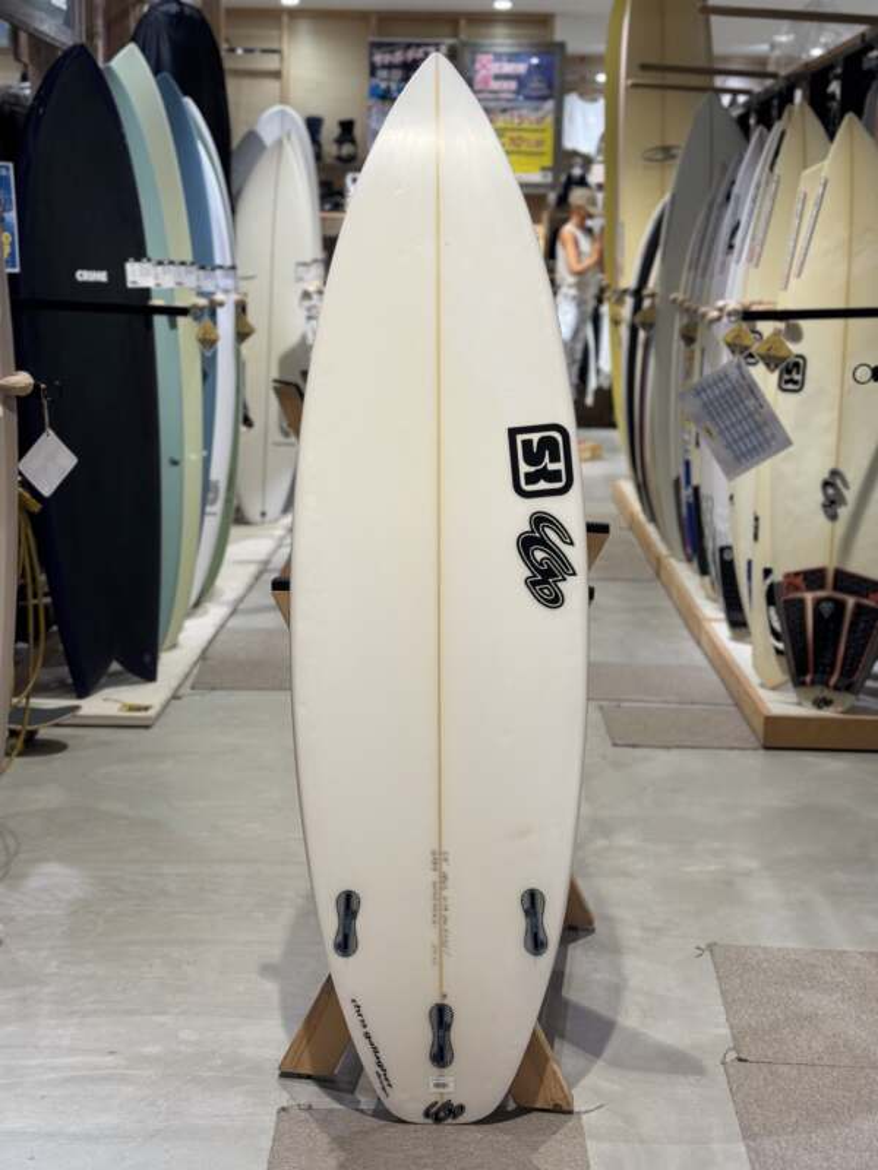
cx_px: 439
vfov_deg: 39.7
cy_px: 585
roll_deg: -1.6
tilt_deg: -10.7
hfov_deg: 30.3
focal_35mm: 48
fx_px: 1623
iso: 50
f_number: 1.78
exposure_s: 1/100
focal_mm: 6.76
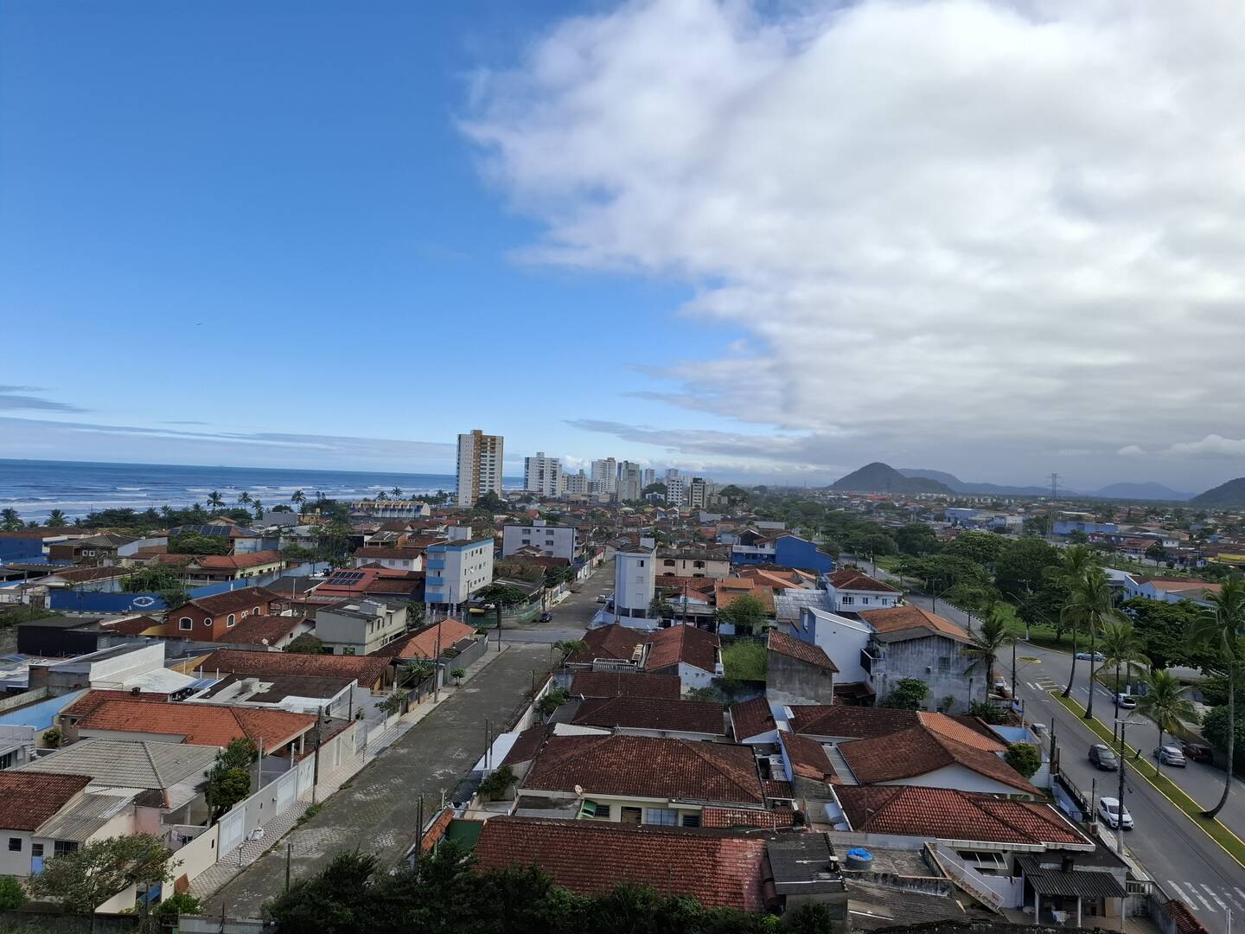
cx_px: 622
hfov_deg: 73.9
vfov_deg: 58.9
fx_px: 827
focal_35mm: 23
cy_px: 467
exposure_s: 1/1883
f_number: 1.8
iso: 50
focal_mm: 5.54
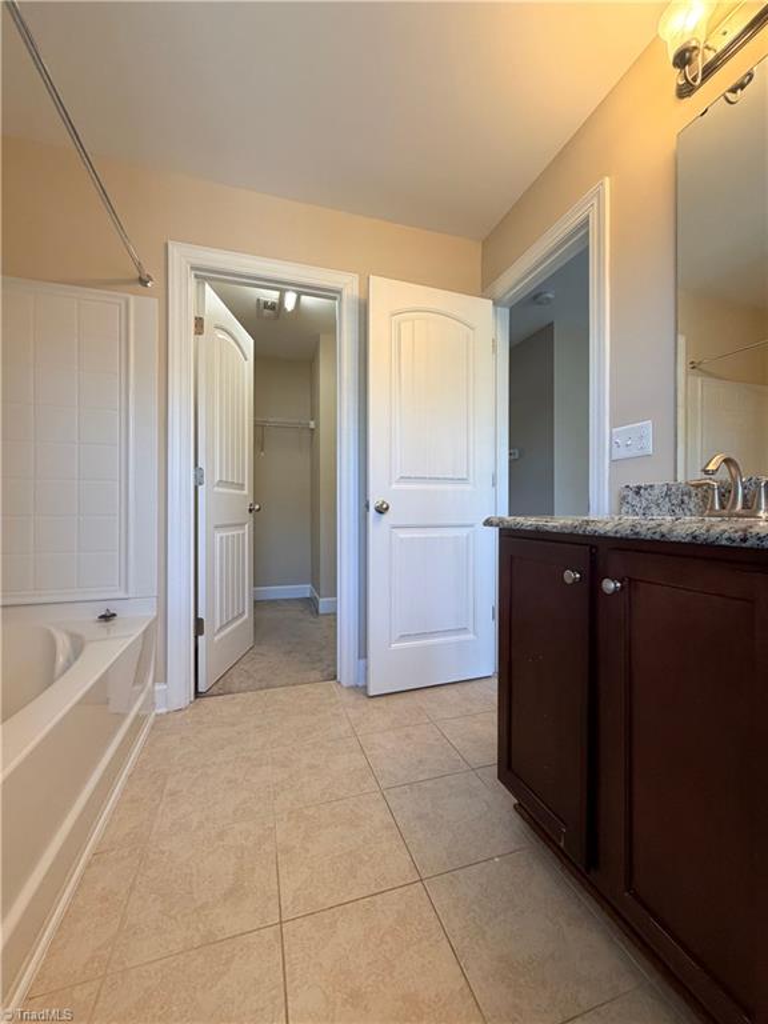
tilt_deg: +0.9
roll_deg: +0.9
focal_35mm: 14
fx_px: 414
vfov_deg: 102.1
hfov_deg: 85.7
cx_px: 384
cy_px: 512
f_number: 2.2
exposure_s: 1/120
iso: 250
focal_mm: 2.22
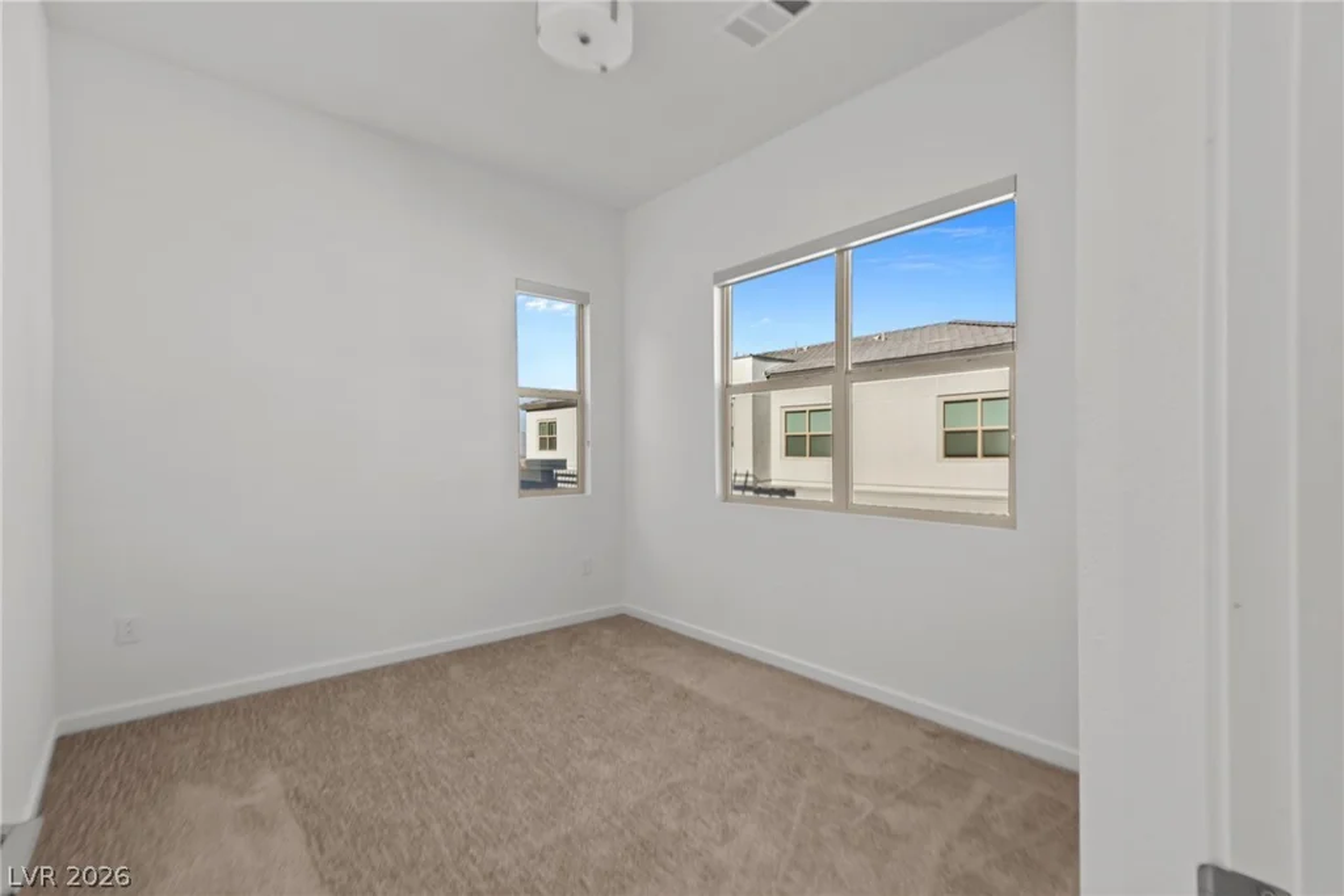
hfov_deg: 96.7
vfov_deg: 73.8
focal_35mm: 16
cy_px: 448
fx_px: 597
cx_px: 672
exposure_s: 1/30
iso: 100
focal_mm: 16
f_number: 7.1
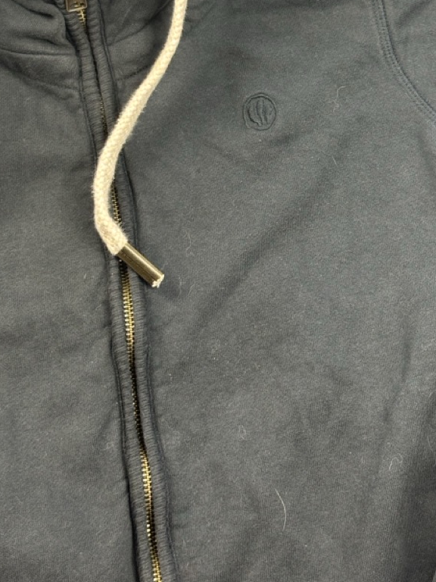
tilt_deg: -50.9
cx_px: 282
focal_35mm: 80
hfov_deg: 18.4
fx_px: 1344
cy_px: 139
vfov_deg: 24.1
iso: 160
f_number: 1.78
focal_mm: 6.76
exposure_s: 1/50
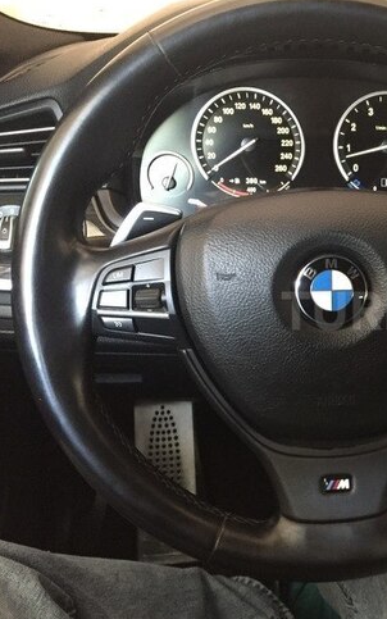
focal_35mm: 42
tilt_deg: -23.9
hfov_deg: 28.1
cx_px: 413
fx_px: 709
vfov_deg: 47.2
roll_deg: -3.7
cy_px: 311
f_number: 2.2
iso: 250
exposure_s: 1/17
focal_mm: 4.15
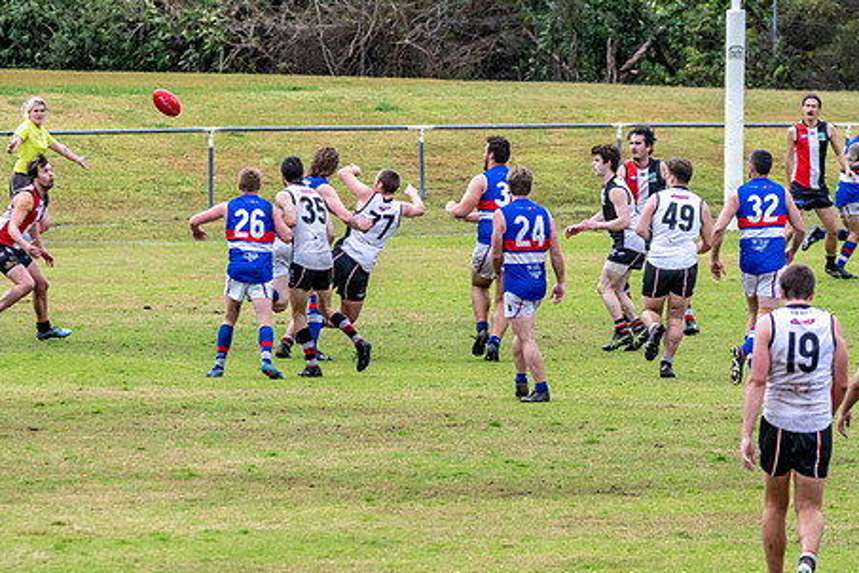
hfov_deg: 4.0
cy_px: 284
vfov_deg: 2.6
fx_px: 12383
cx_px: 419
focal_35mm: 519
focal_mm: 250
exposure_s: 1/3200
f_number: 7.1
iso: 1250
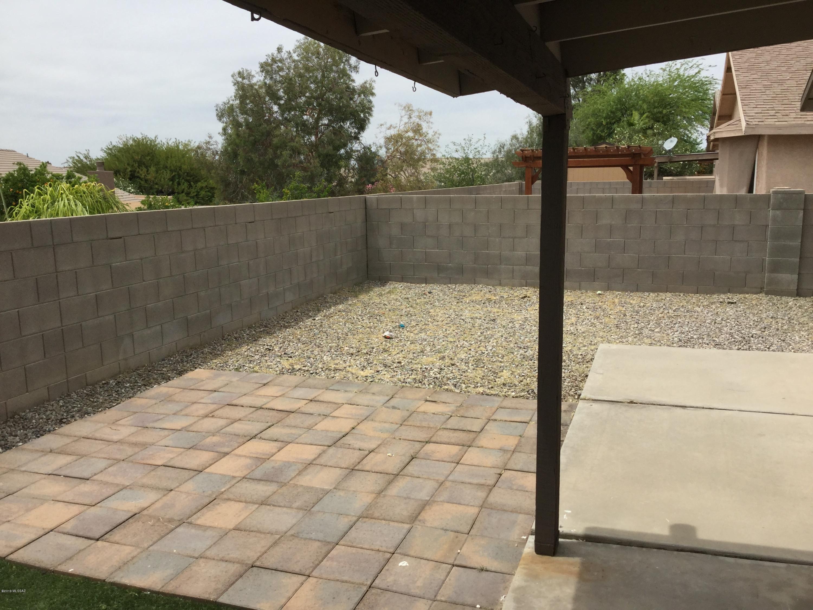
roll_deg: -0.9
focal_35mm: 31
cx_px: 406
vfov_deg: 45.4
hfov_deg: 58.4
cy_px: 305
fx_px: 728
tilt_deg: -9.9
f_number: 2.4
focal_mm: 3.3
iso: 25
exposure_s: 1/1773
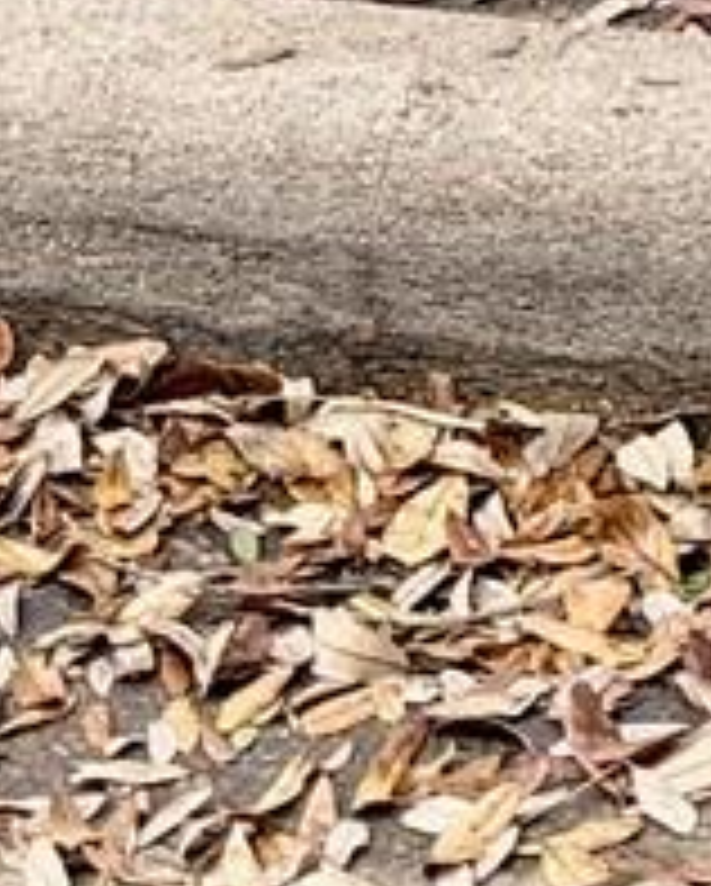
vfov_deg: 6.6
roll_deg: -1.7
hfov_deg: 5.8
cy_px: -2483
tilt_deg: -1.9
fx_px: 6382
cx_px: 2300
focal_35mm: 243
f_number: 1.78
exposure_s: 1/780
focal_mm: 6.76
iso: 100
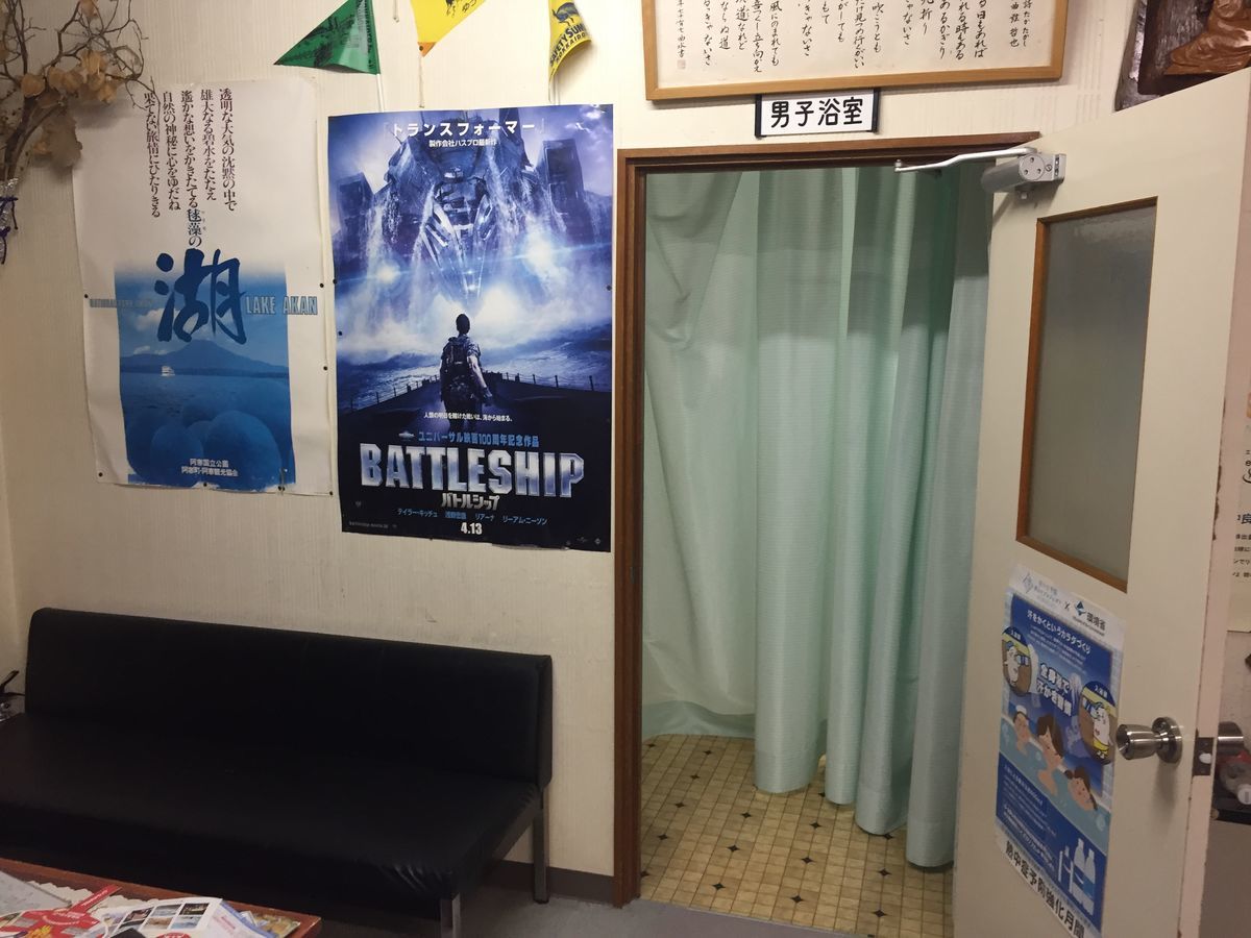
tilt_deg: -8.7
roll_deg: -2.5
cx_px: 626
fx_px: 1048
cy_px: 469
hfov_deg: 61.7
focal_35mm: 29
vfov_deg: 48.2
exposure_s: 1/33
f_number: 2.2
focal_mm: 4.15
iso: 100
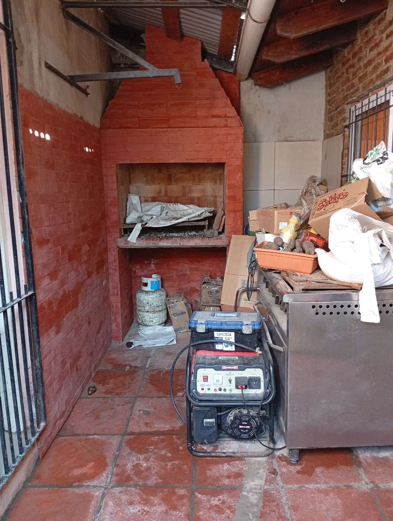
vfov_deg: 65.2
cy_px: 260
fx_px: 408
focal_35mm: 27
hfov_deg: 51.5
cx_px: 196
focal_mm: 3.98
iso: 375
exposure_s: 1/33.3
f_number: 1.8
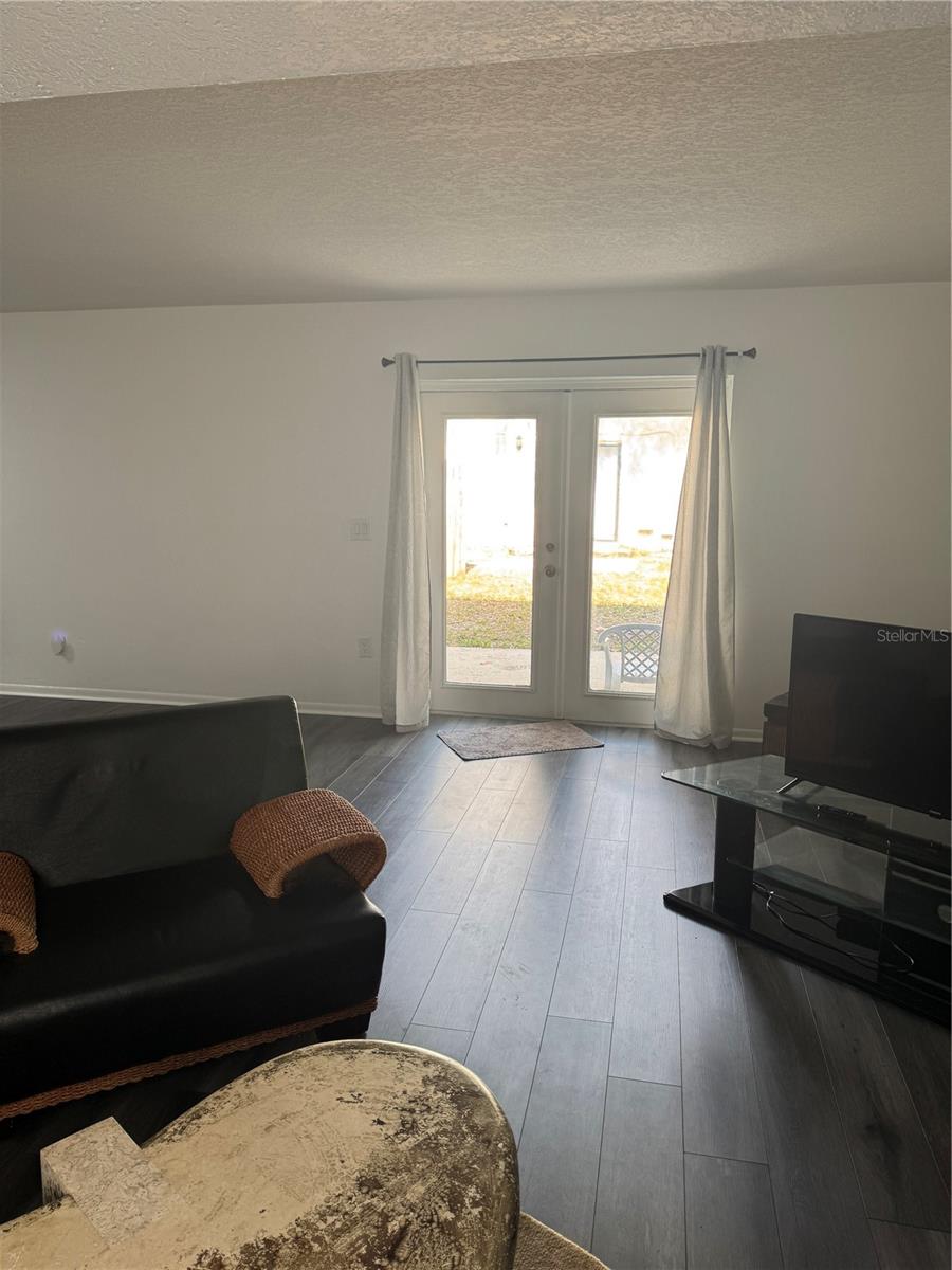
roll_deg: +0.8
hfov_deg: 56.8
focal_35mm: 24
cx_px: 476
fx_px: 880
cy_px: 635
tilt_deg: -8.5
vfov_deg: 71.6
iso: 100
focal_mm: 6.76
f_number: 1.78
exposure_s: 1/121
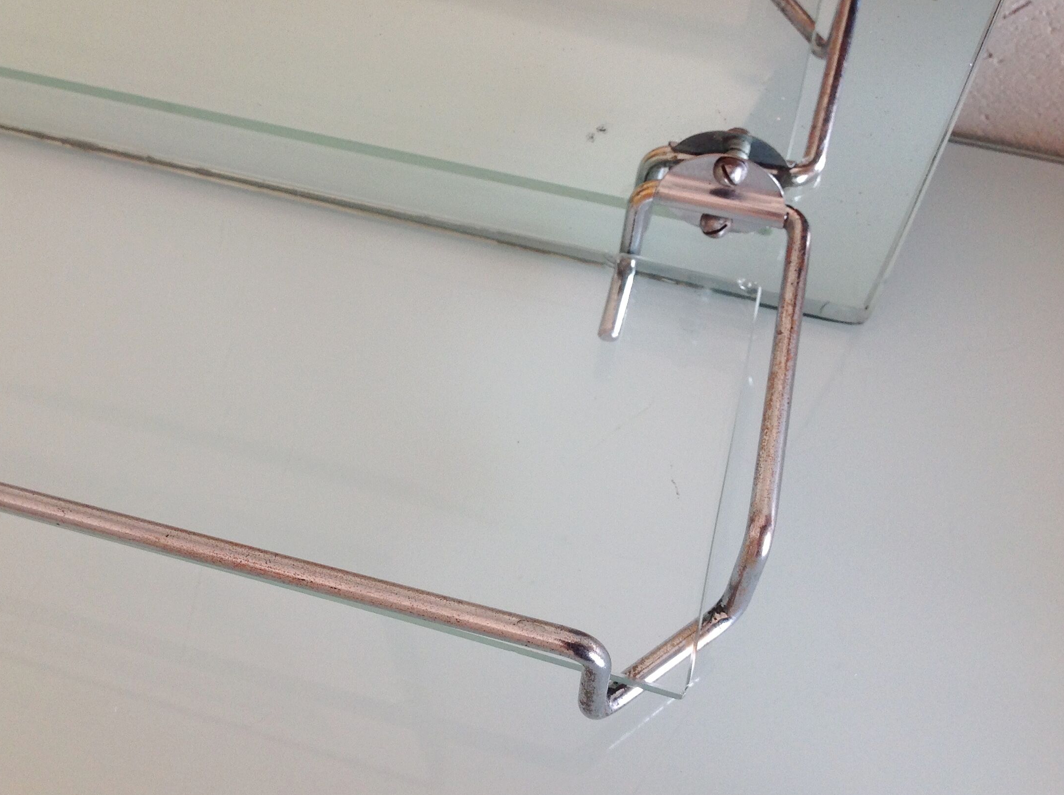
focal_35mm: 42
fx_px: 1289
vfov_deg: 34.2
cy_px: 348
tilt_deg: -62.3
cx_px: 435
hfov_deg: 44.7
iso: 80
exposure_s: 1/120
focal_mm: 4.28
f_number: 2.4
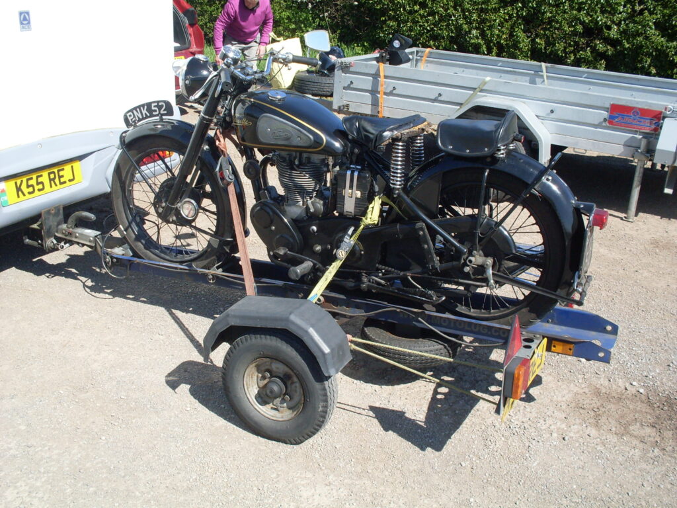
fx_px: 743
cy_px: 254
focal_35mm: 38
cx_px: 338
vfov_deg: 37.7
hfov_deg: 49.0
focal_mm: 6.3
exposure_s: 1/125
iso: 80
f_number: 8.4
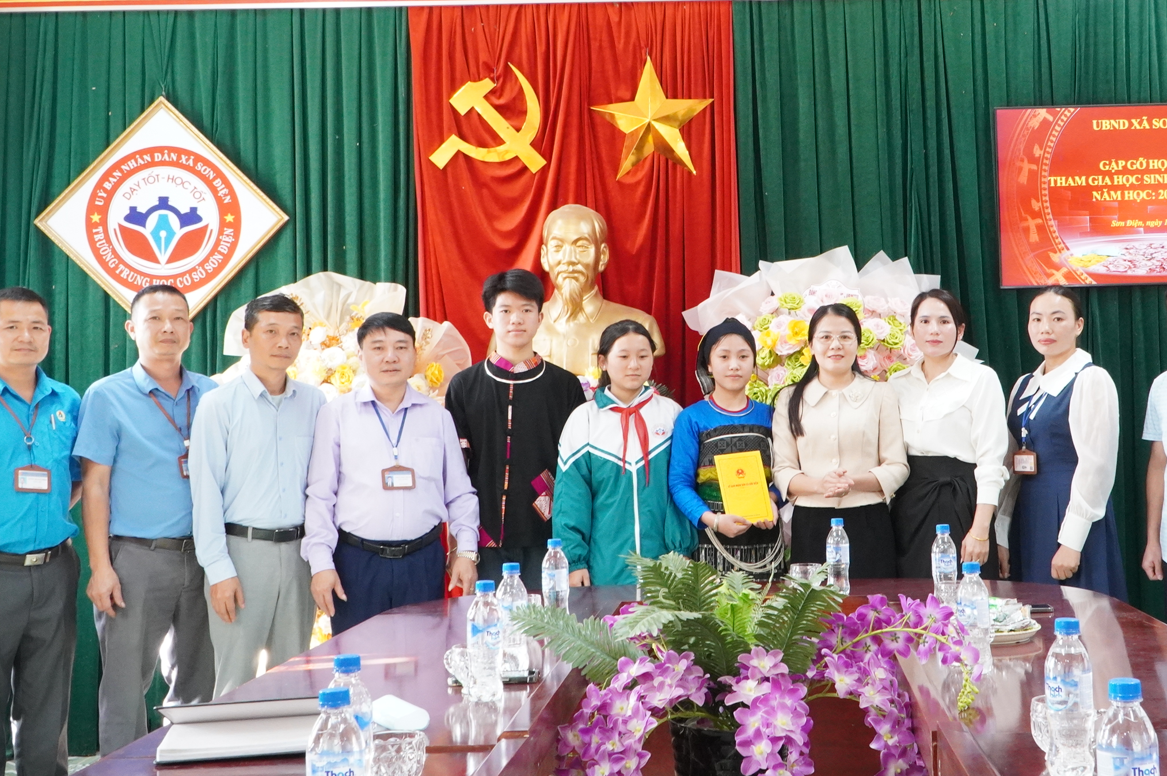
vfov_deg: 28.7
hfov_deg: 41.7
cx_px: 753
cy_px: 312
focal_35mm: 47
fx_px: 1514
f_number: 13
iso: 2500
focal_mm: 21
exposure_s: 1/15
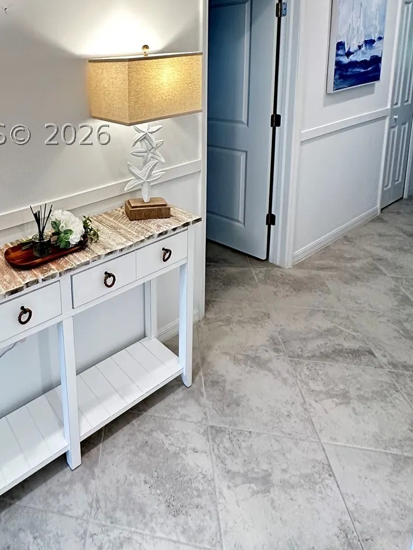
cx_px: 76
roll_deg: +3.3
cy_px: 134
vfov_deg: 66.9
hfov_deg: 52.7
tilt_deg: -12.0
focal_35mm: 24
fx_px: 382
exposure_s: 1/60
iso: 320
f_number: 2.2
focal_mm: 2.22
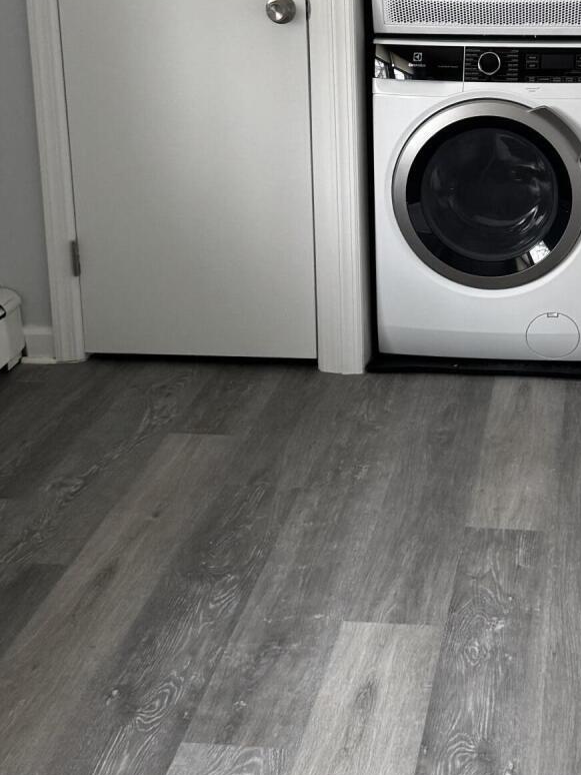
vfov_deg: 30.7
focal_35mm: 62
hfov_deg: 23.3
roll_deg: +0.9
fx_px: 1387
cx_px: 478
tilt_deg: -13.8
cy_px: 204
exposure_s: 1/60
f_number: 1.78
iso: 250
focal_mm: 6.76
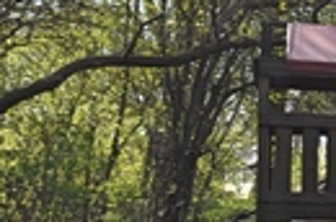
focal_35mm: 140
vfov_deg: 9.7
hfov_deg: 11.8
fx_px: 1308
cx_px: 822
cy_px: 203
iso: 200
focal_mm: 19
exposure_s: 1/250
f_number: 8
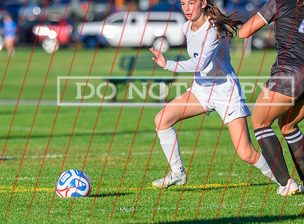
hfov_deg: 4.2
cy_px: 150
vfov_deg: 3.1
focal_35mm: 480
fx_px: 4191
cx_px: 210
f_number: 3.5
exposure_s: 1/1600
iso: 180
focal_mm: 200
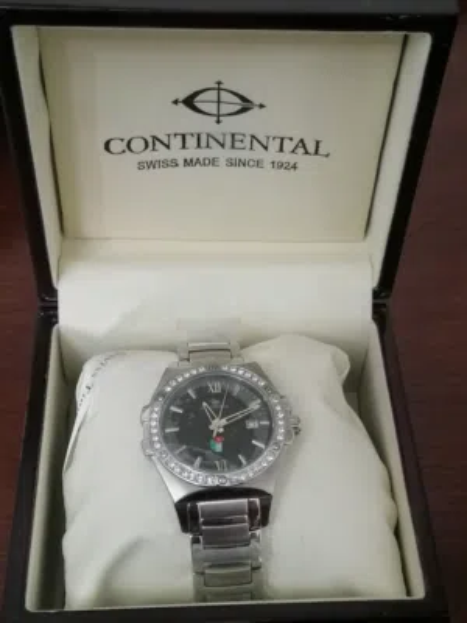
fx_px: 971
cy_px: 312
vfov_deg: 35.5
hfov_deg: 27.0
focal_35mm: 54
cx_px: 234
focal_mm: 5.3
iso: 500
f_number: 1.8
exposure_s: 1/30
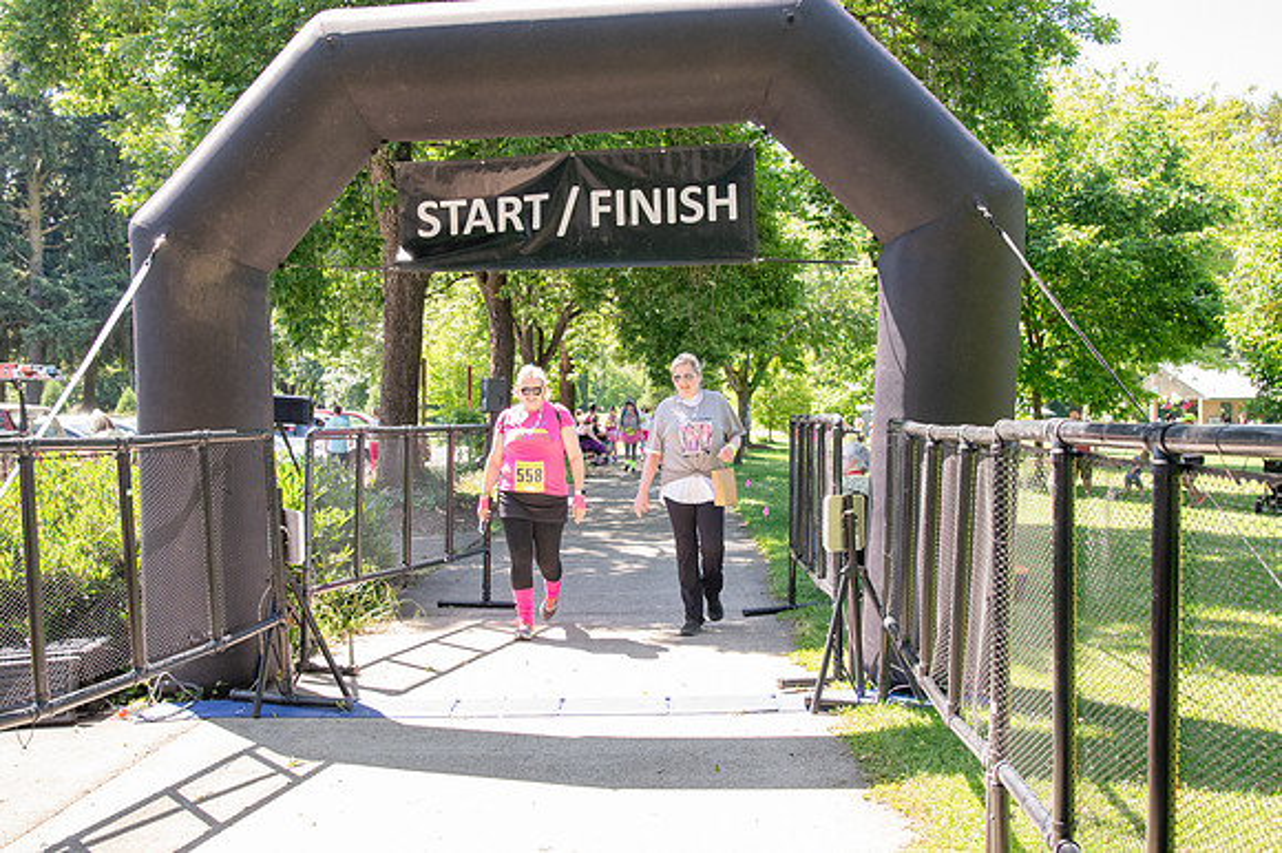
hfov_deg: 53.2
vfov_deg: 36.8
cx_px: 641
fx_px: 1281
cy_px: 426
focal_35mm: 36
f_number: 4
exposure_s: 1/400
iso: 500
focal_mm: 24
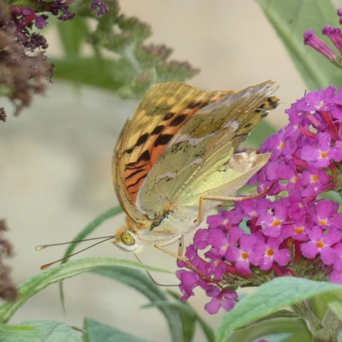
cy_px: 171
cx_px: 220
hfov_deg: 5.1
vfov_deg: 5.1
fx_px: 3856
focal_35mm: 345
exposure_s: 1/60
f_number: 7.1
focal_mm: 52.2
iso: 250
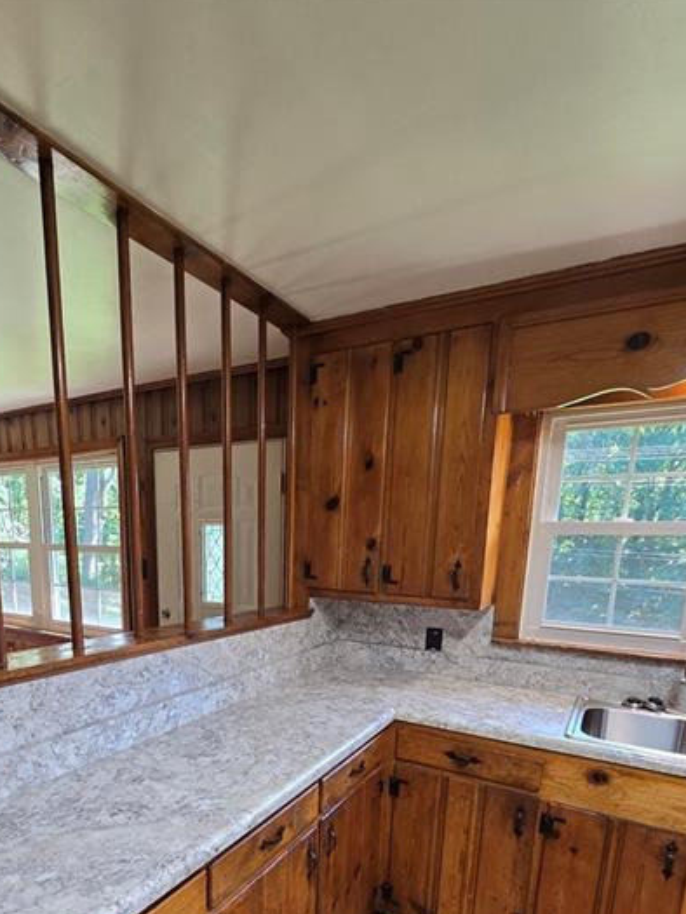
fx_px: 502
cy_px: 658
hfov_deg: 68.2
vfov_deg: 79.7
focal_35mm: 19
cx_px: 282
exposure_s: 1/60
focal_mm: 2.2
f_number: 2.2
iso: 100
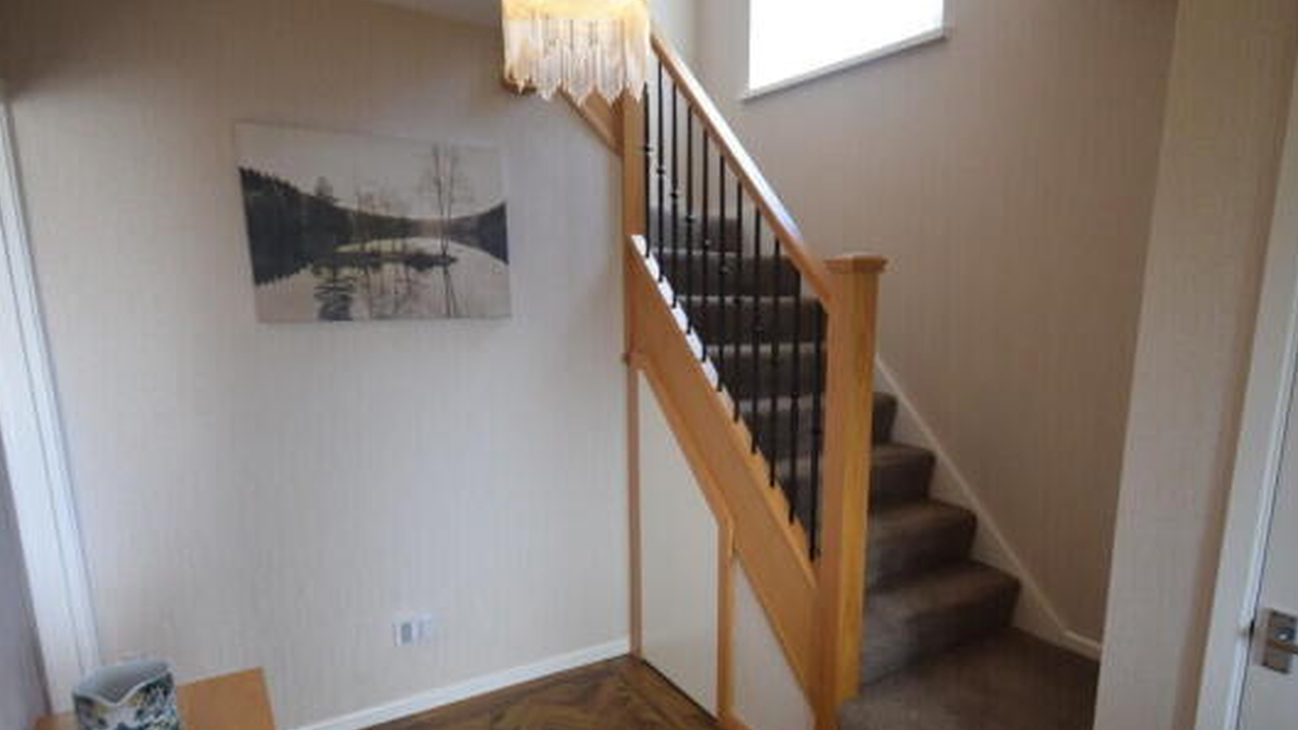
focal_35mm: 22
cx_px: 743
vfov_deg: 50.3
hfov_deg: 79.9
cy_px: 457
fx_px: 768
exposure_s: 1/60
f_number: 4.2
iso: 560
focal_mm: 11.5
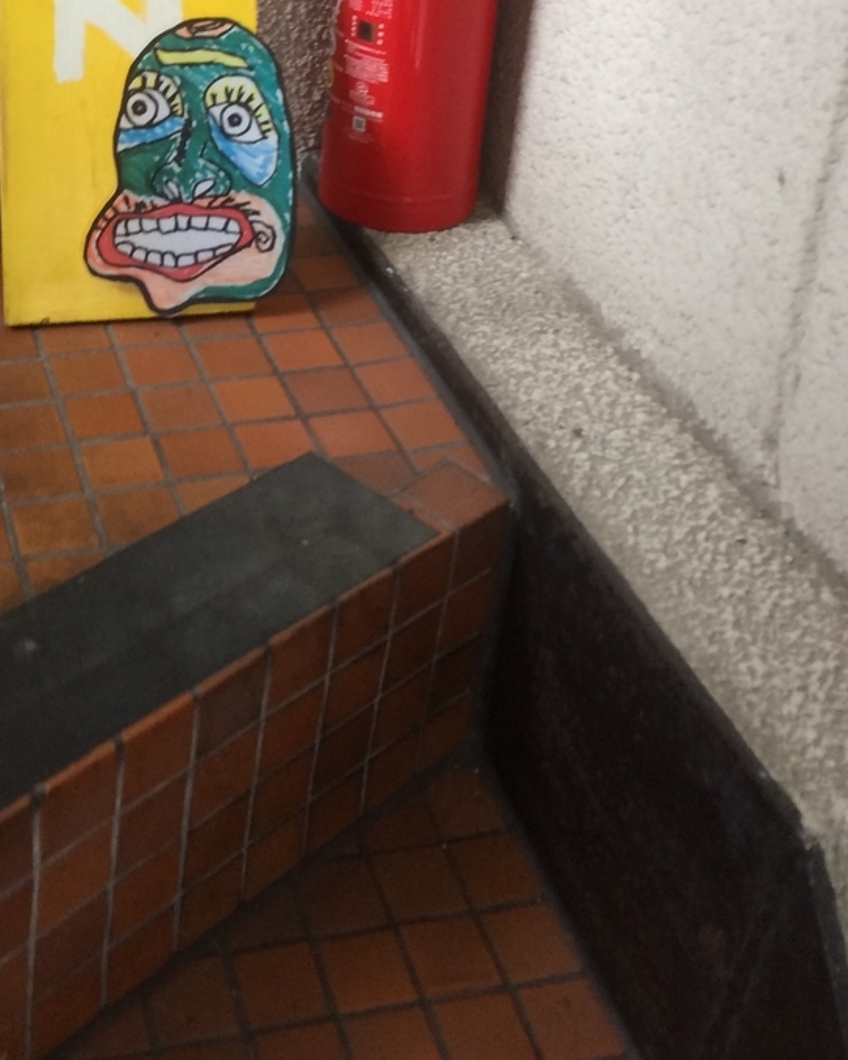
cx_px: 150
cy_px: 159
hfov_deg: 29.4
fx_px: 1569
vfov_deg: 35.7
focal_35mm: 50
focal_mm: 4.15
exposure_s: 1/30
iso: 80
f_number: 2.2
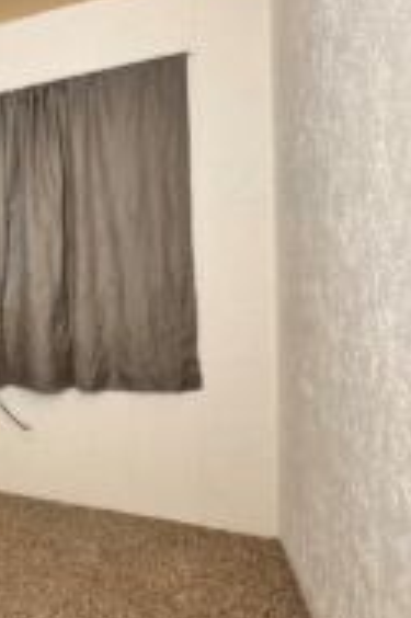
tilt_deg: -1.3
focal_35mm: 31
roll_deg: +1.7
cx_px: -135
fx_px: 532
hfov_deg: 31.5
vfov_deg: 60.3
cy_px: 293
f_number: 2.2
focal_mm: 2.22
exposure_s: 1/60
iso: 500
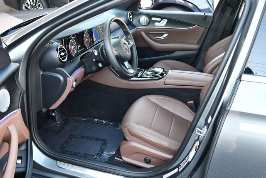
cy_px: 89
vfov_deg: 36.9
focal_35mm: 36
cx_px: 133
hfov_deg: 53.1
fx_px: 266
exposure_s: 1/160
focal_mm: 18
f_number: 3.5
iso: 800
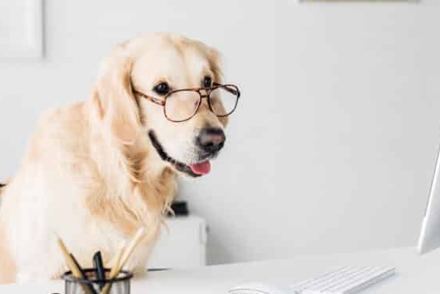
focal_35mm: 69
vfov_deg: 19.8
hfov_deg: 29.2
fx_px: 844
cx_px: 174
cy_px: 133
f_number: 3.5
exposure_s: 1/160
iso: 250
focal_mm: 50
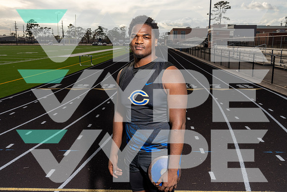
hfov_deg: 54.4
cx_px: 144
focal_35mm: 35
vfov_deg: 37.9
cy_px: 96
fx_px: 279
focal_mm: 35
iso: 160
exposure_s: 1/250
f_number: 10
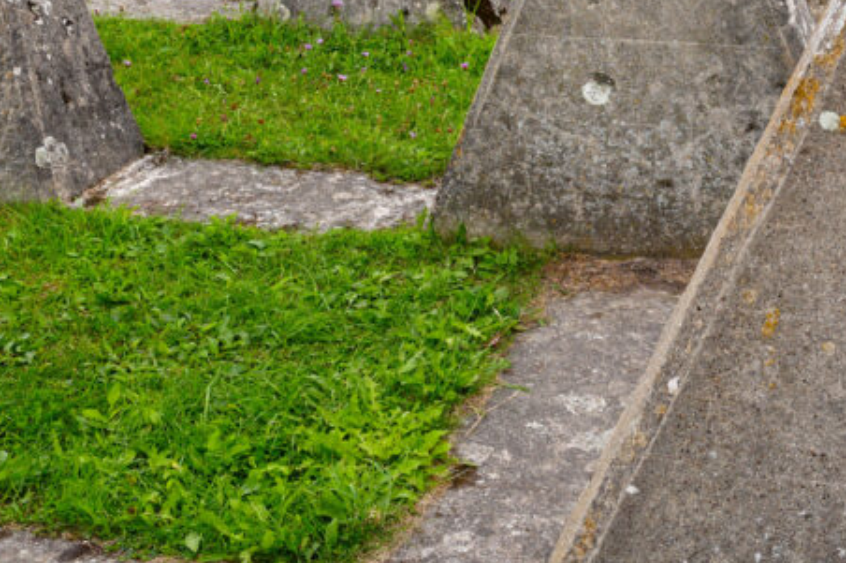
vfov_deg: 19.3
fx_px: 1597
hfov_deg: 29.6
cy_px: -25
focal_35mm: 68
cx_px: 466
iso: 100
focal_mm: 20
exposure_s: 1/160
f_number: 5
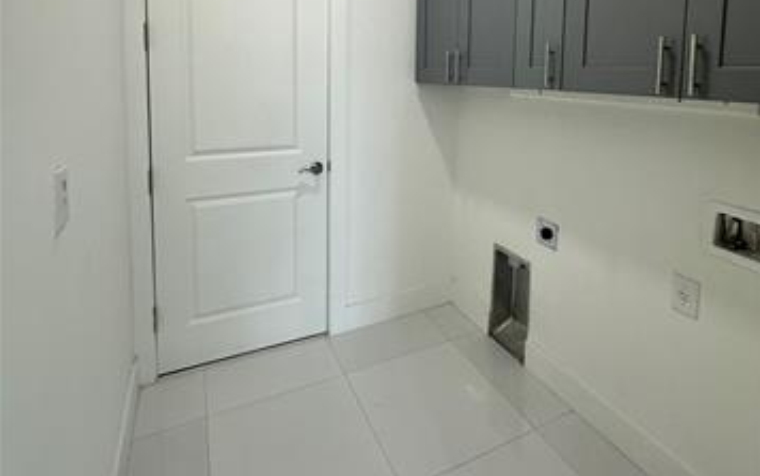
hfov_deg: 85.0
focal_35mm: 20
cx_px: 382
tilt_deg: -3.3
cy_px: 102
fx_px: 415
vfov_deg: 55.9
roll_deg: -2.0
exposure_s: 1/120
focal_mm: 2.22
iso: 160
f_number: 2.2
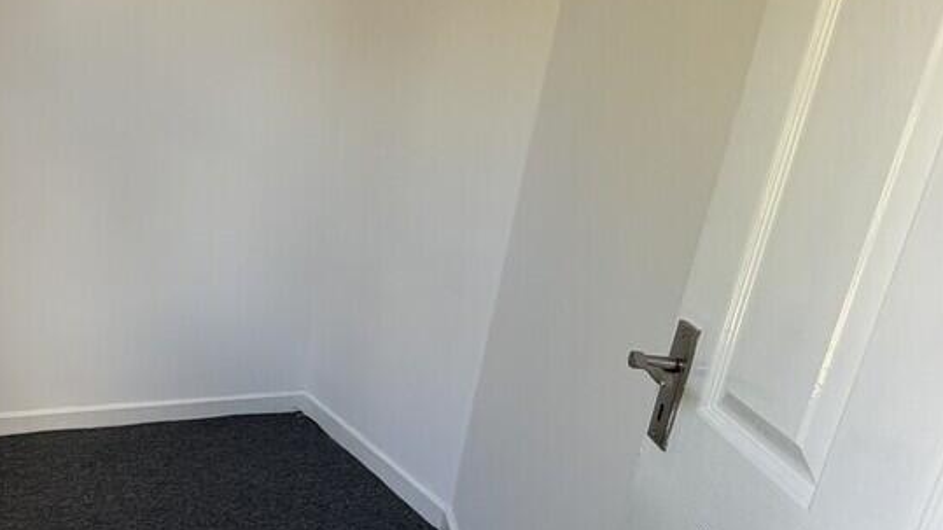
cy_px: 285
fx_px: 725
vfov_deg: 40.1
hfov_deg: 58.1
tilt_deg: -14.6
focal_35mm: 29
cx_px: 122
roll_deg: -3.5
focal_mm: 2.22
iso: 125
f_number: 2.2
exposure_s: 1/121
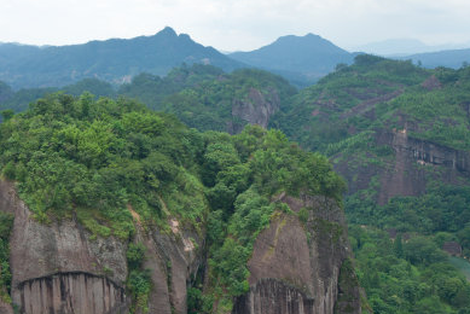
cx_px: 215
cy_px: 128
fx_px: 719
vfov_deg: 24.6
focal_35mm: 55
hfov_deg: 36.2
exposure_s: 1/100
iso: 200
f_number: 11
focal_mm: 35
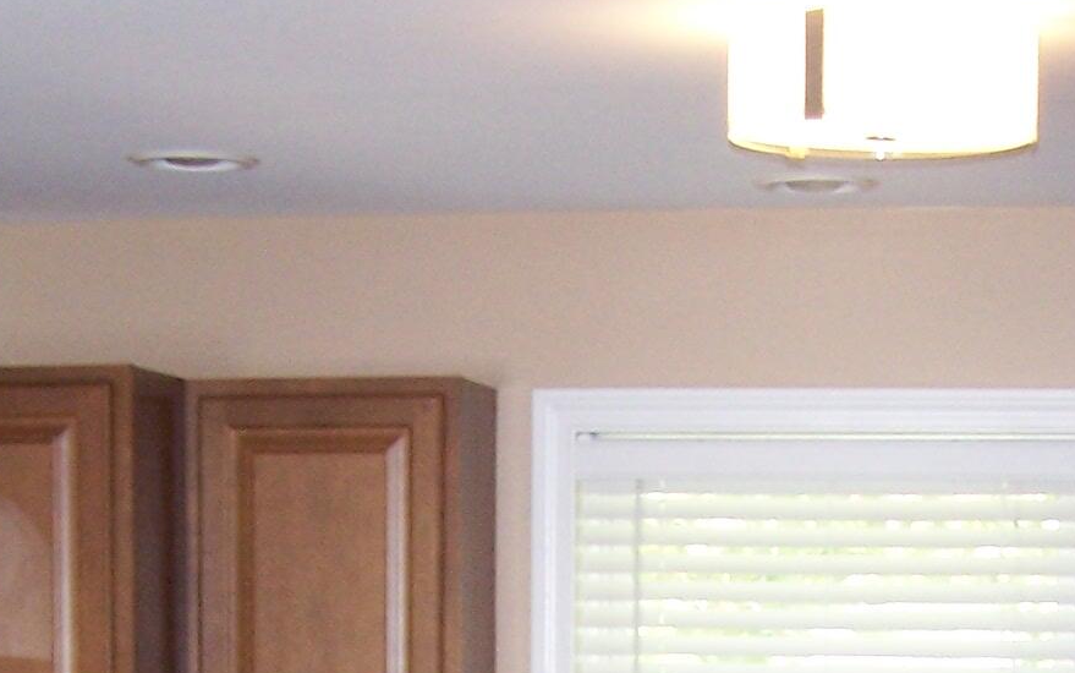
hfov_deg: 17.7
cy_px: 1167
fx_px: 3458
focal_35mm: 118
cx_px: 599
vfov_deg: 10.5
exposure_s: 1/60
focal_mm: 6.3
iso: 140
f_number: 2.8
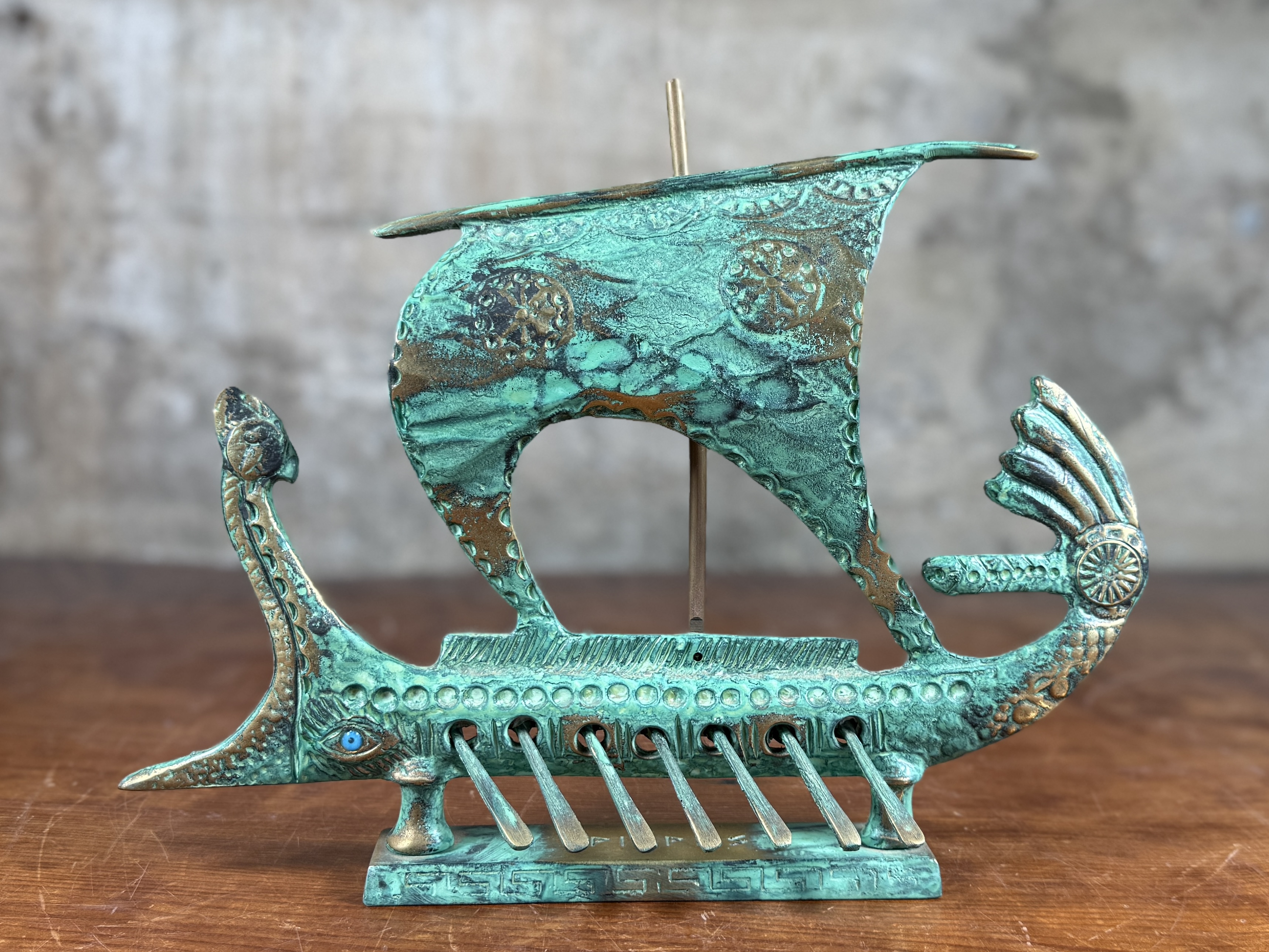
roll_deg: -1.5
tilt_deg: -5.9
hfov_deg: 71.6
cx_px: 634
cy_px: 476
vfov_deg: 56.8
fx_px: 880
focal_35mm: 24
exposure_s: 1/120
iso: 80
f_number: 1.78
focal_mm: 6.76
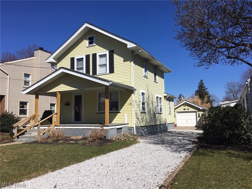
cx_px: 126
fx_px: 211
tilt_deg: +5.9
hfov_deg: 61.7
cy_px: 94
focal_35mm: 29
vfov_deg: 48.2
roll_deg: +1.0
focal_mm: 4.15
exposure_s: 1/2747
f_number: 2.2
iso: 25
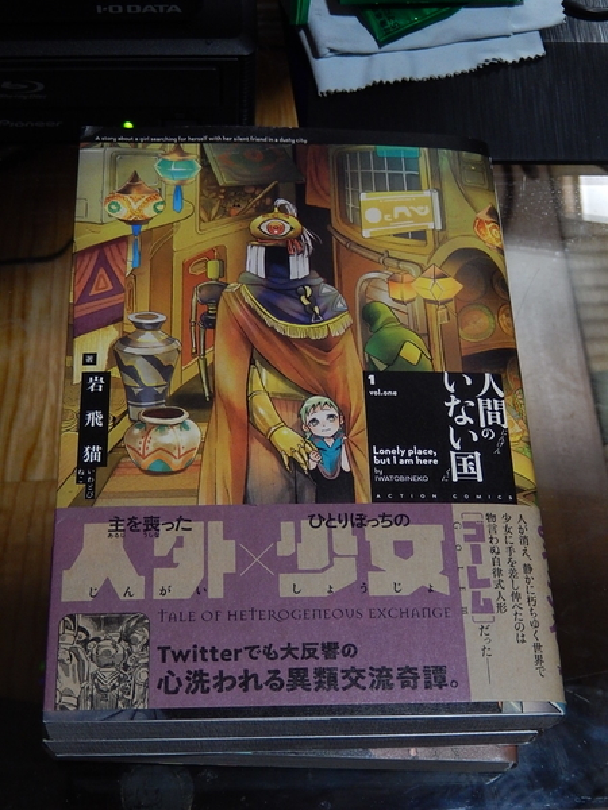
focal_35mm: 51
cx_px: 304
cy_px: 405
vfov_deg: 37.5
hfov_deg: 28.6
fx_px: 1194
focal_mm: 9.2
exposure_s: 1/15
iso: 400
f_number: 4.5
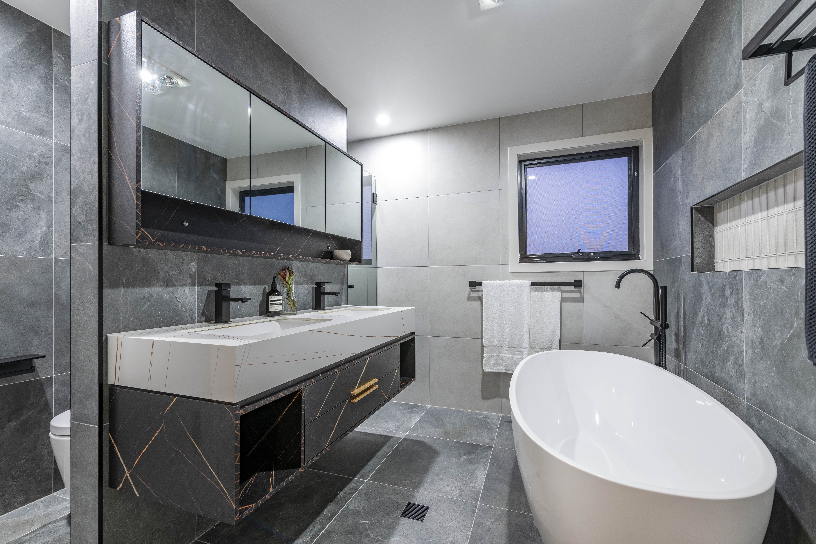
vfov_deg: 77.3
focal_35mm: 15
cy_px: 281
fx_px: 340
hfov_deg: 100.4
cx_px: 416
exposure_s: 1/2
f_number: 5.6
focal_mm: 14
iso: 125
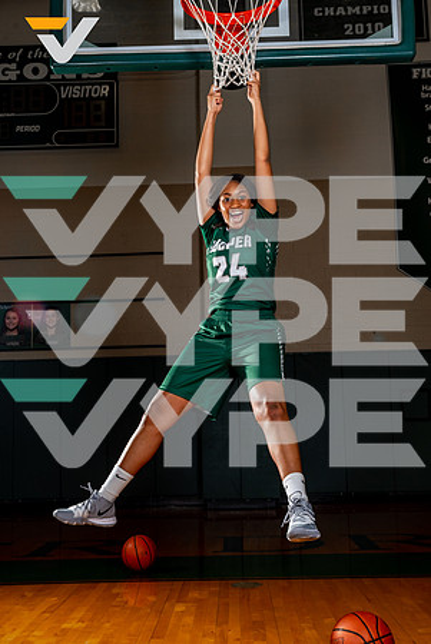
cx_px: 216
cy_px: 322
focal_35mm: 43
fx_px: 770
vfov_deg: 45.4
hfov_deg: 31.3
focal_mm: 43
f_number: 8
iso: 125
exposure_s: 1/125
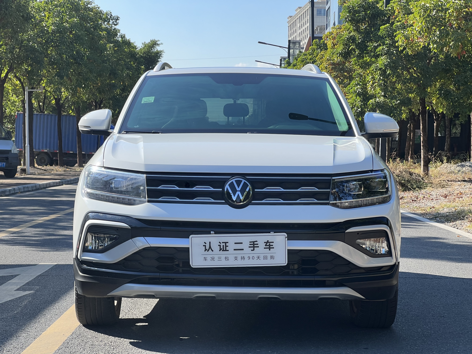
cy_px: 177
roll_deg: -0.9
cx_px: 236
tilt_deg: -2.1
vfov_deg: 19.1
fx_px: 1050
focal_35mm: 77
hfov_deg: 25.3
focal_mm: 9
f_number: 2.8
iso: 32
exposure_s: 1/445
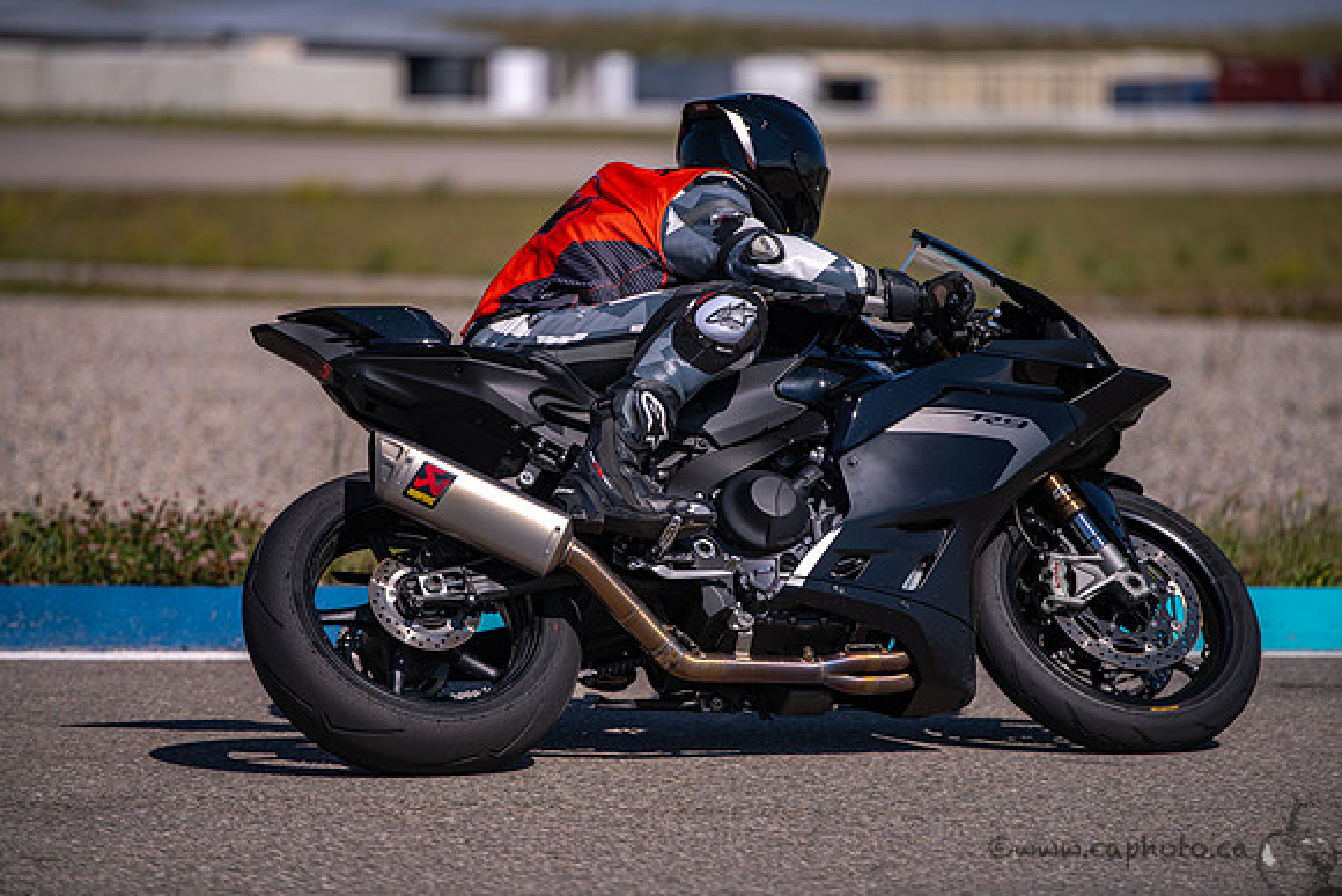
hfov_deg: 10.3
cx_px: 671
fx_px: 7457
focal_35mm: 200
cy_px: 448
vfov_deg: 6.9
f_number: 2.8
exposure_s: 1/2500
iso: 64
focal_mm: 200
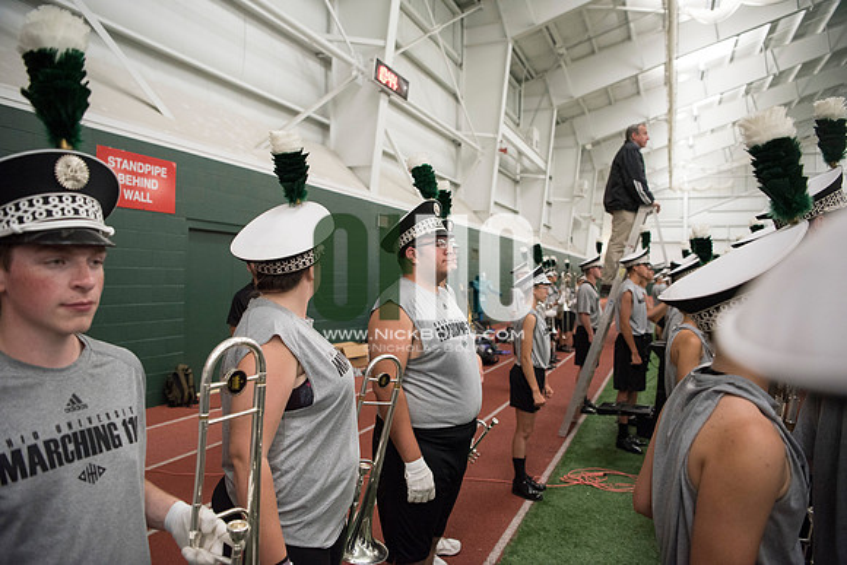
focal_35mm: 24
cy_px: 282
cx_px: 424
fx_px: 565
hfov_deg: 73.7
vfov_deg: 53.2
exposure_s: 1/250
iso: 3200
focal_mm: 24
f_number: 3.2
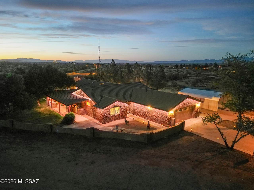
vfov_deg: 56.8
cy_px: 95
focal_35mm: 24
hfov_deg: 71.6
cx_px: 127
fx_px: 176
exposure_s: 1/8
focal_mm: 6.72
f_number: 1.7
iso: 1220
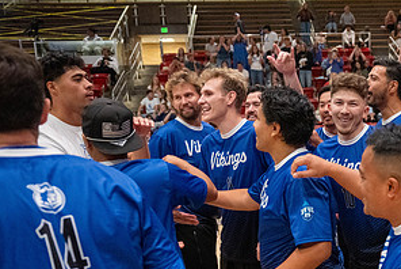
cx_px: 358
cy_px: 185
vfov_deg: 28.5
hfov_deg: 39.0
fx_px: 524
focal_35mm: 47
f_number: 2.8
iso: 6400
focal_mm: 24
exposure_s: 1/640
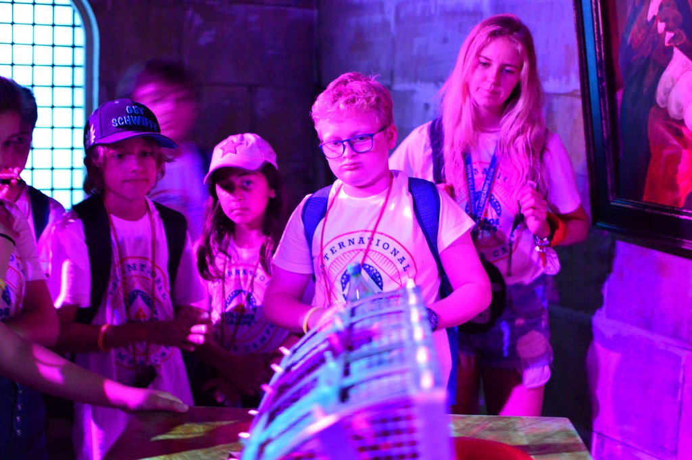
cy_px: 230
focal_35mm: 52
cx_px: 346
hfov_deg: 37.9
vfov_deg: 25.7
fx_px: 1008
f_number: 1.8
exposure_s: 1/13
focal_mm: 35
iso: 3200
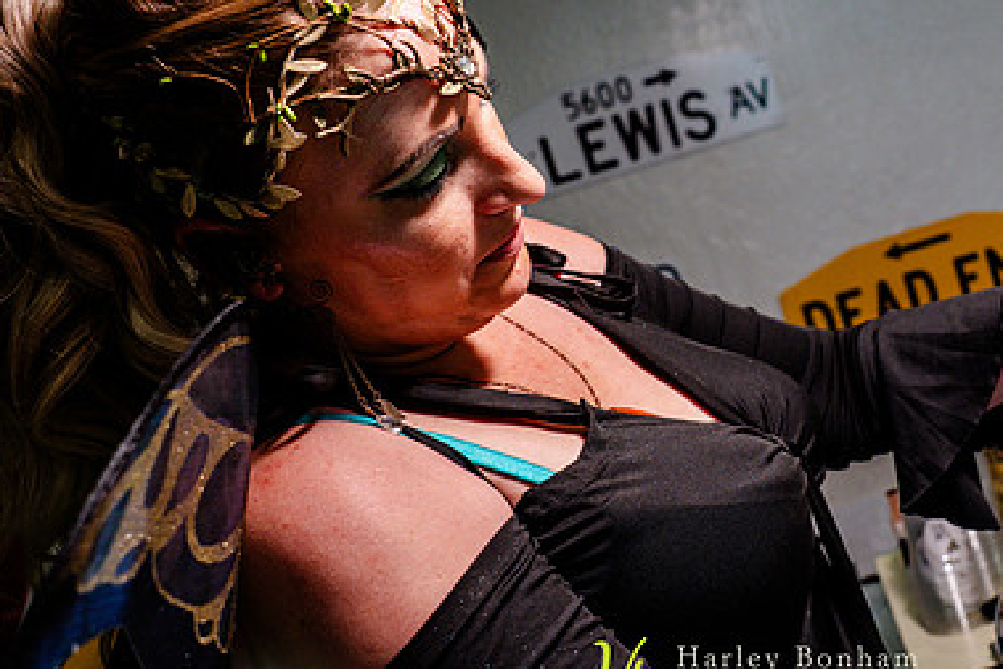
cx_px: 754
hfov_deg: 39.2
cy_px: 255
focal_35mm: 49
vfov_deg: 27.5
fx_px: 1366
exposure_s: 1/200
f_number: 5.6
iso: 1600
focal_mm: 32
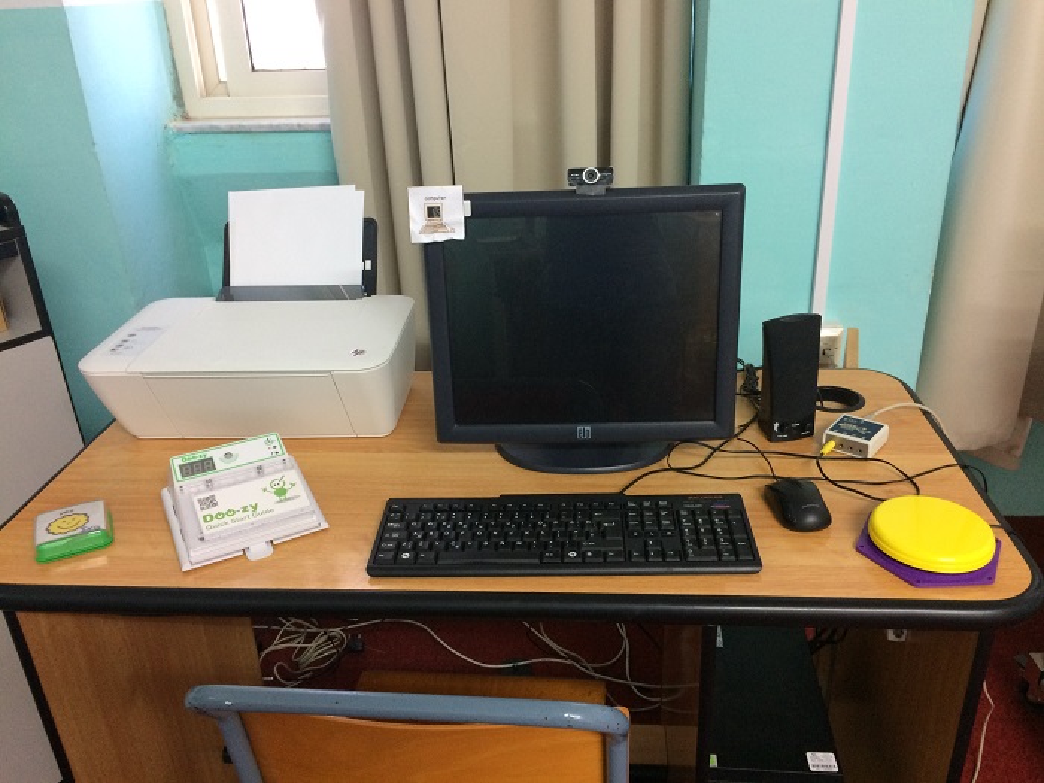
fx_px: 875
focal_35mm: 29
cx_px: 522
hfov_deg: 61.7
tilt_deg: -26.6
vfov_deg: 48.2
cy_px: 392
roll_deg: +0.7
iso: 200
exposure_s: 1/33
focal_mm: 4.15
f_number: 2.2
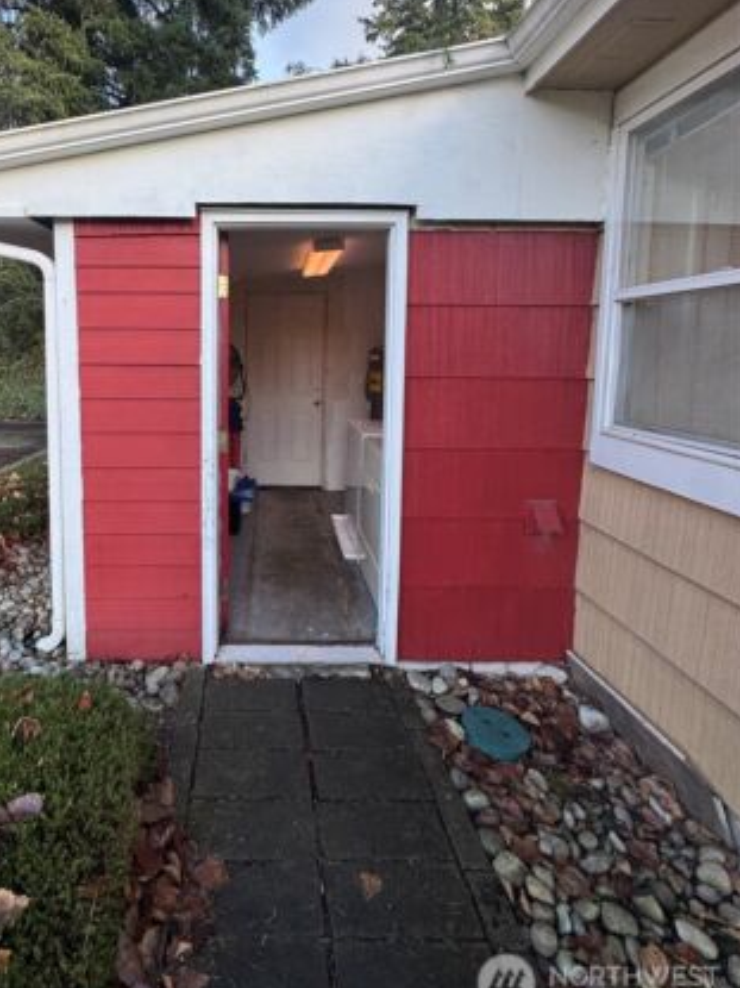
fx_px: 513
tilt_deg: -5.6
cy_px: 389
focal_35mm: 18
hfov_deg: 70.3
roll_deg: +1.1
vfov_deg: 86.5
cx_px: 271
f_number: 2.2
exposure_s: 1/143
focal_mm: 2.22
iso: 40
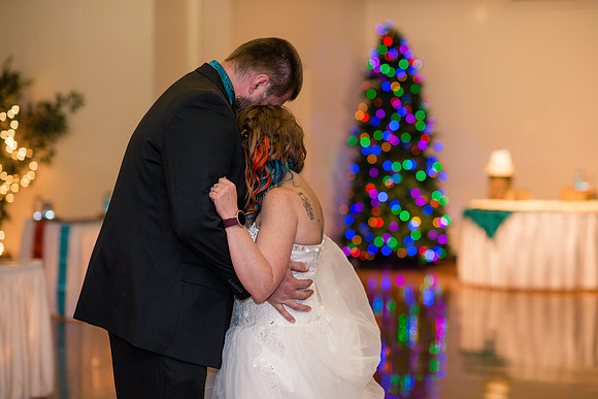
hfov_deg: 22.9
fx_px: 1474
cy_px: 199
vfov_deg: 15.4
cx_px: 306
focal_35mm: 89
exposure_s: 1/125
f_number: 2.2
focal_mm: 85
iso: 640
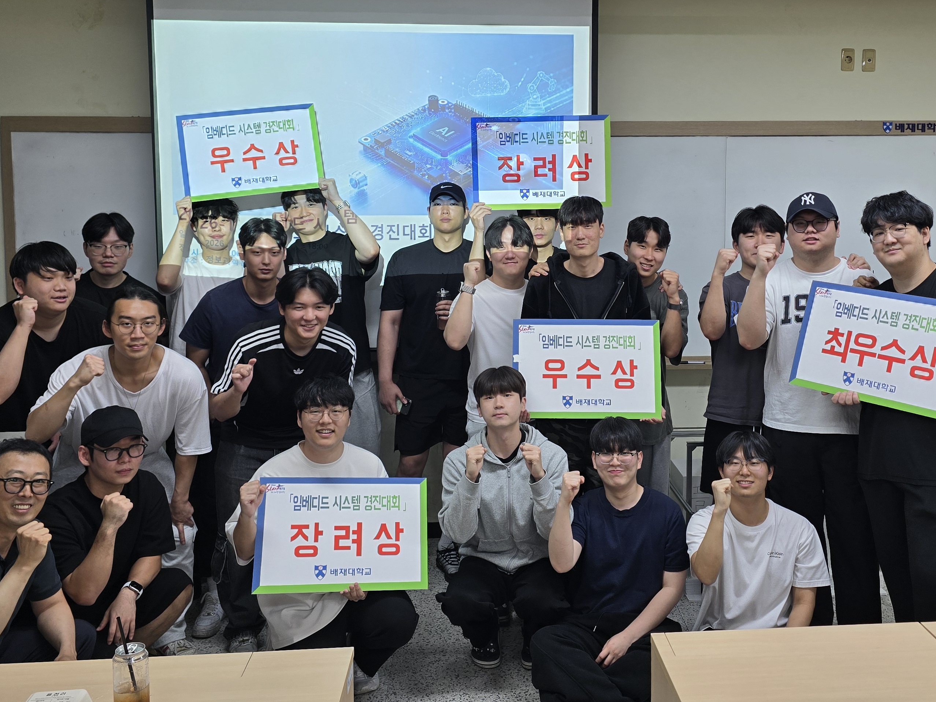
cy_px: 241
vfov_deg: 39.2
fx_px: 973
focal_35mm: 36
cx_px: 545
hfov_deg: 51.1
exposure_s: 1/120
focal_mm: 6.3
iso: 50
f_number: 1.7
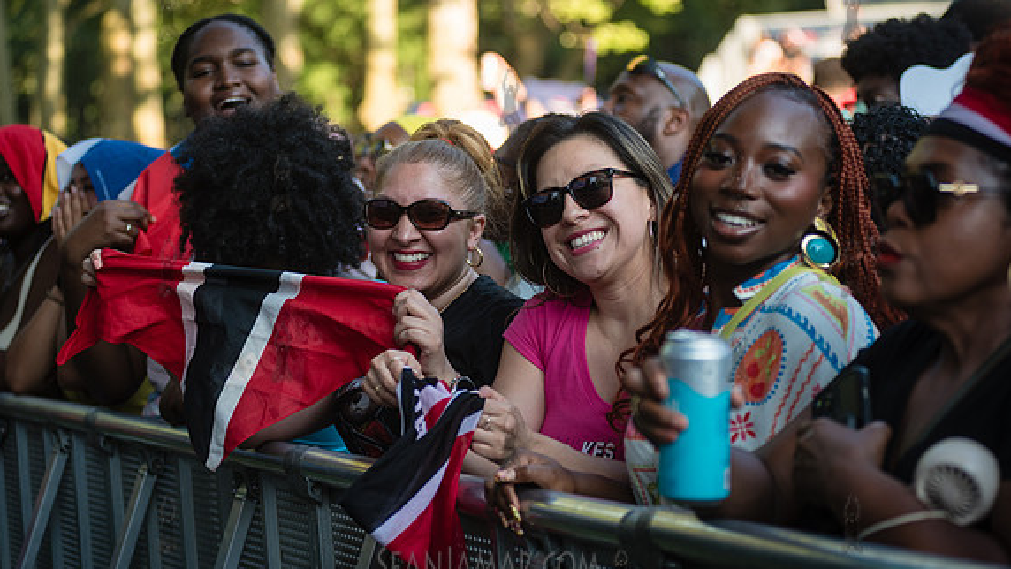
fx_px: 2279
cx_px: 509
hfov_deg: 25.0
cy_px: 266
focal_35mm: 85
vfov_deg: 14.2
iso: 400
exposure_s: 1/640
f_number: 3.2
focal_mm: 80
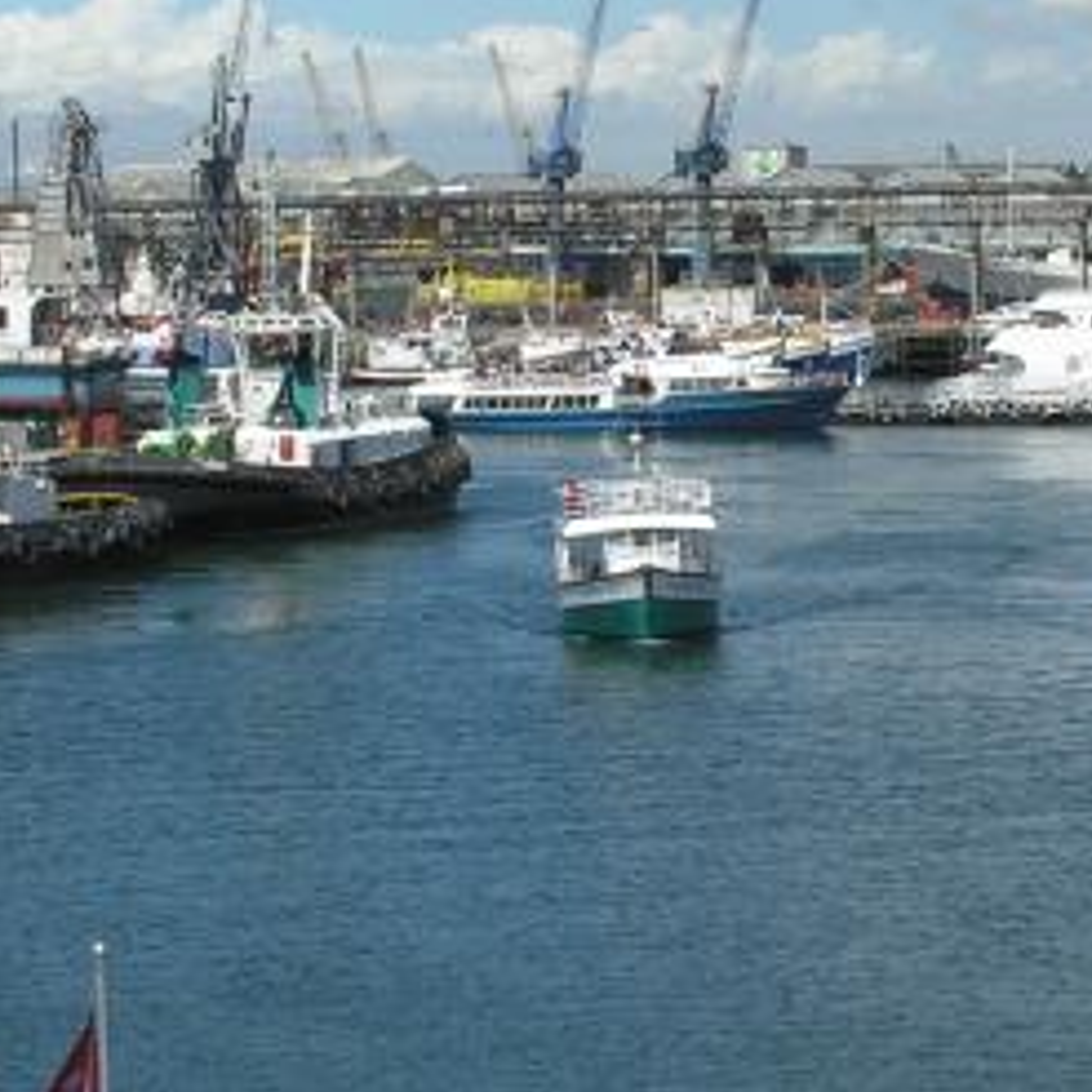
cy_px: 528
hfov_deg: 13.5
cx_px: 777
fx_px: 4604
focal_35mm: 129
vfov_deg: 13.5
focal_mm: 8.9
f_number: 7.1
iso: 50
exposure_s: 1/238
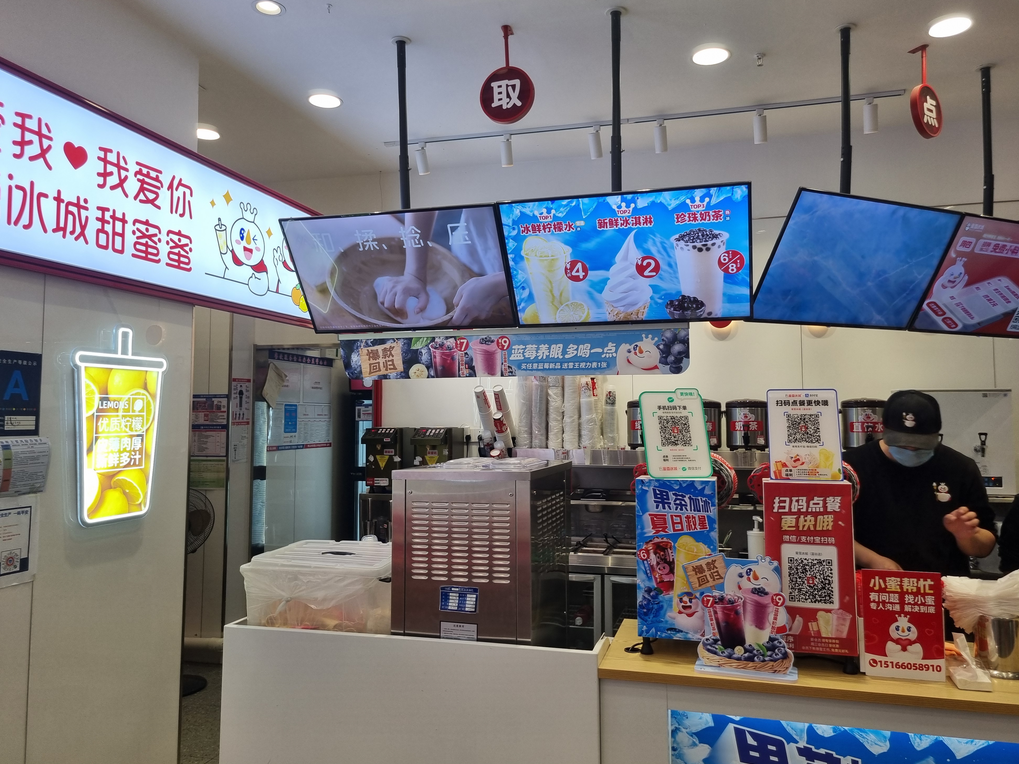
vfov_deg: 51.3
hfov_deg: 65.3
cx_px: 520
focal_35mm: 27
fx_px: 795
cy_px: 369
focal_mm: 5.4
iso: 50
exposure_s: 1/253
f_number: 1.8
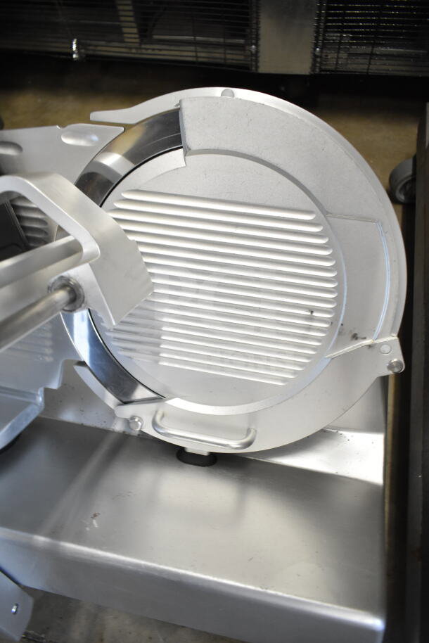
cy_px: 322
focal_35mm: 27
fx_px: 482
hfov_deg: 48.0
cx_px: 214
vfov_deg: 67.4
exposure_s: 1/50
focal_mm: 18
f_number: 3.5
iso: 1600
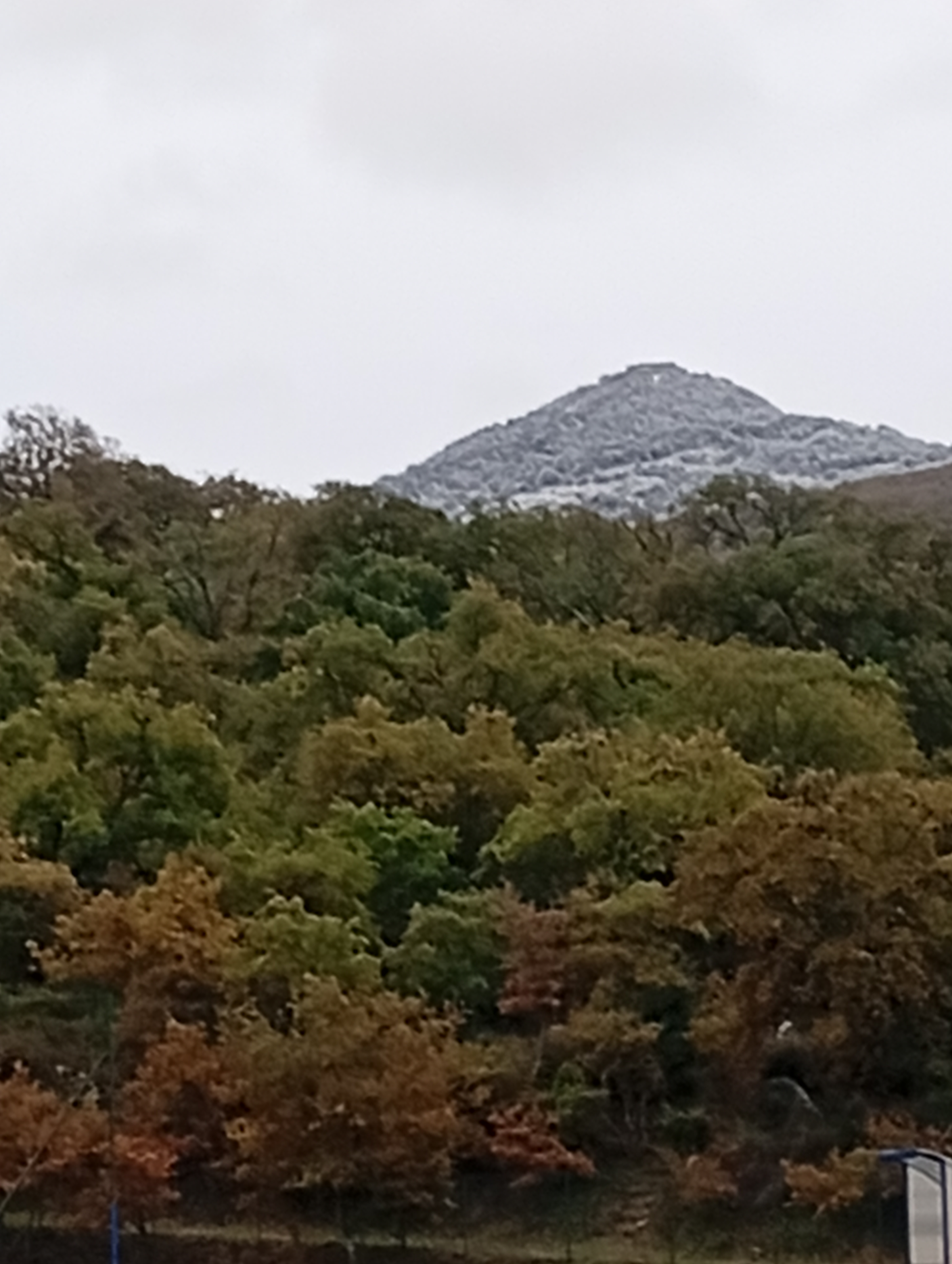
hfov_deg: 9.0
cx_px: 476
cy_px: 632
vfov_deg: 11.9
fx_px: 6072
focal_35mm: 166
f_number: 1.8
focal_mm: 3.98
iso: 60
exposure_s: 1/50
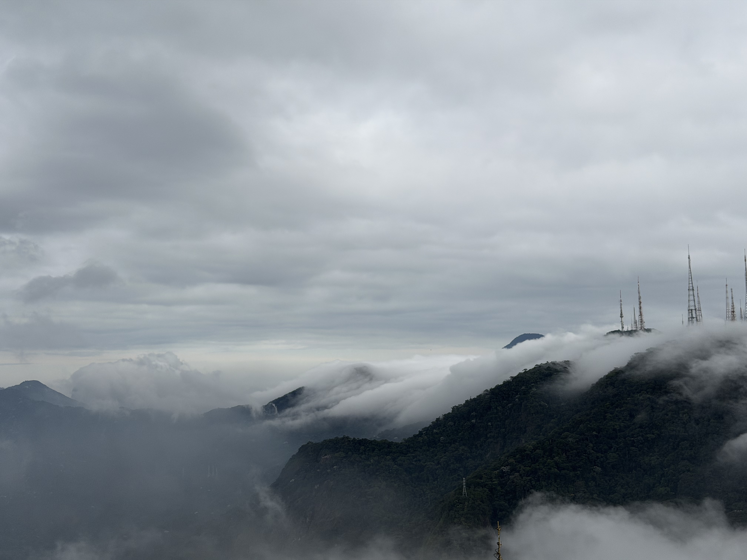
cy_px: 280
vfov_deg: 30.3
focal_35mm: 48
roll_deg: +2.1
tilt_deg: +3.7
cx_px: 374
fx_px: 1036
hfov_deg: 39.7
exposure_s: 1/4587
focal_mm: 6.76
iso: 64
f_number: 1.78
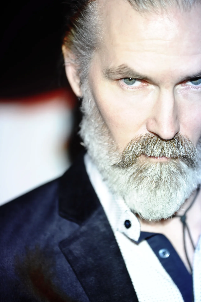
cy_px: 150
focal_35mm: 204
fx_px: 1711
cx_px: 102
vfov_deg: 10.1
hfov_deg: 6.7
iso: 1000
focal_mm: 200
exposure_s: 1/80
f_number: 2.8
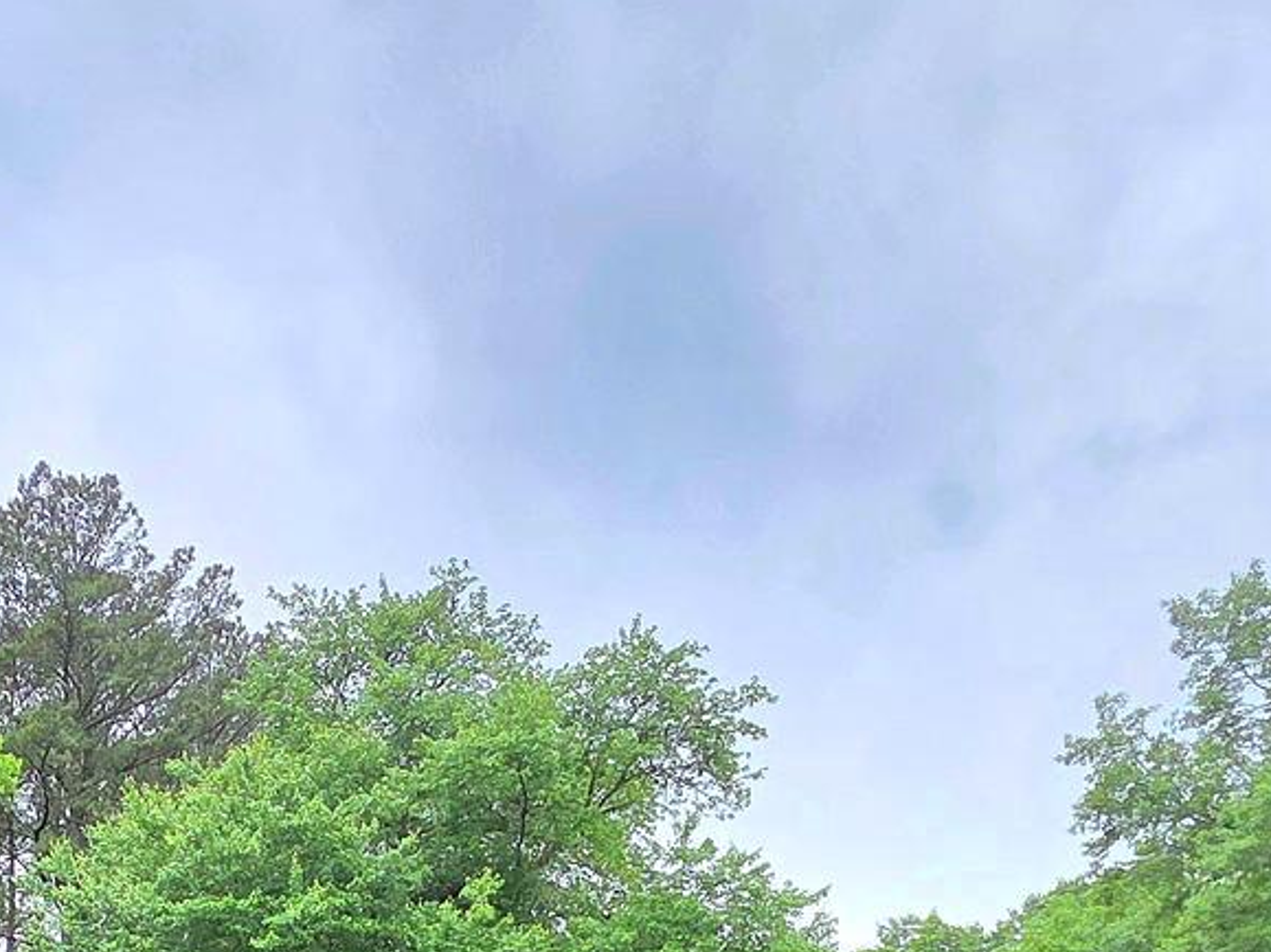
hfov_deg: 39.0
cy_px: 1397
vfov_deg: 24.8
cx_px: 189
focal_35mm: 46
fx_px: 1689
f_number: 1.9
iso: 40
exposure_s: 1/2000
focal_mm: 2.2
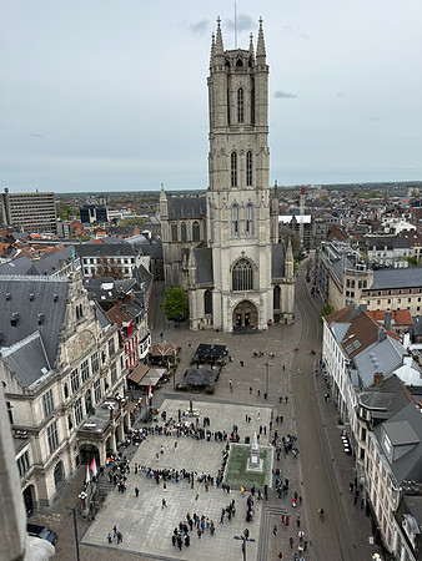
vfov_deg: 71.6
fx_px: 390
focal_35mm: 24
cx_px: 211
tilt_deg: -13.2
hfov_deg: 56.9
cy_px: 280
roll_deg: +1.1
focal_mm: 6.76
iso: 80
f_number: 1.78
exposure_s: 1/3953
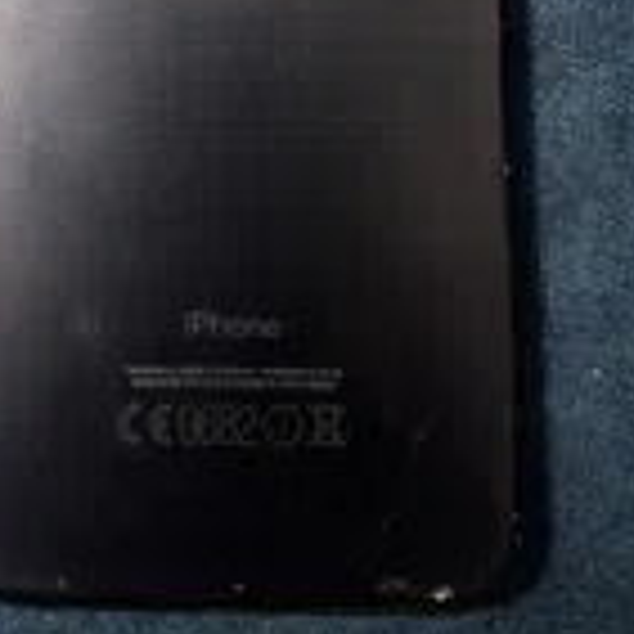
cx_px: 229
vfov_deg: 26.8
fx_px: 1243
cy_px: -27
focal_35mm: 60
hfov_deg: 28.5
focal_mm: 6.86
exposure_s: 1/30
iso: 1250
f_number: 1.78
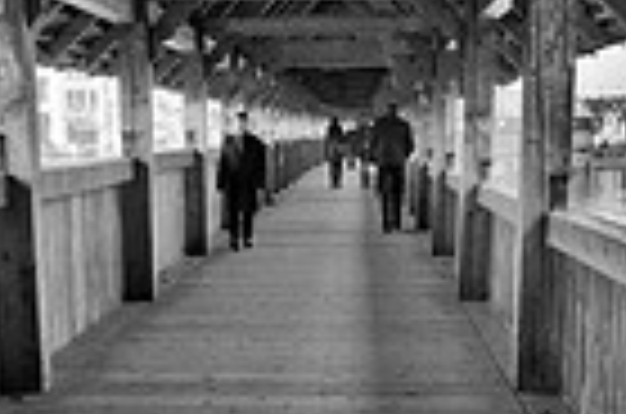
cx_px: 261
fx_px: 1301
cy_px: 470
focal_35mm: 75
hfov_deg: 27.0
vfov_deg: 17.4
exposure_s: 1/80
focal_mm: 12
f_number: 4.5
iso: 200
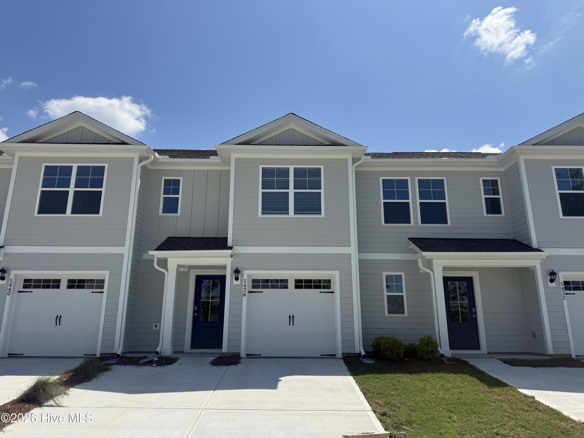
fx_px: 405
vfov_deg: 56.8
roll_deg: -0.2
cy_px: 219
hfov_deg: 71.6
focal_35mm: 24
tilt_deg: +14.8
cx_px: 292
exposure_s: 1/7353
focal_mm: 6.76
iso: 80
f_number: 1.78
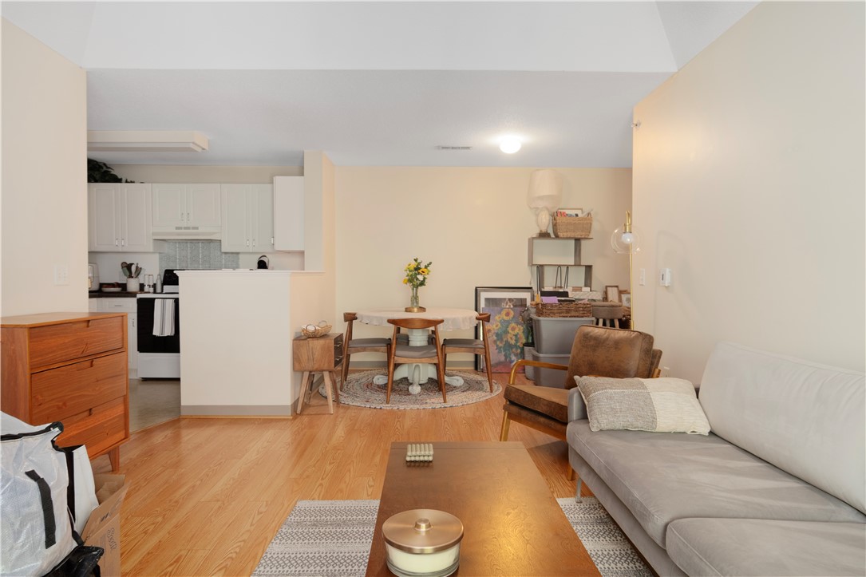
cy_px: 288
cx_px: 433
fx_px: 505
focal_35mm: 21
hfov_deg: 81.2
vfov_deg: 59.5
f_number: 10
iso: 400
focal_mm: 14
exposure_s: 1/3
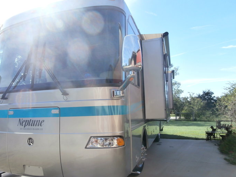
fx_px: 191
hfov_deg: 63.1
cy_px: 95
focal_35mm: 28
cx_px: 100
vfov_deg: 49.7
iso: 100
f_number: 7.9
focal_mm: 4.2
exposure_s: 1/100
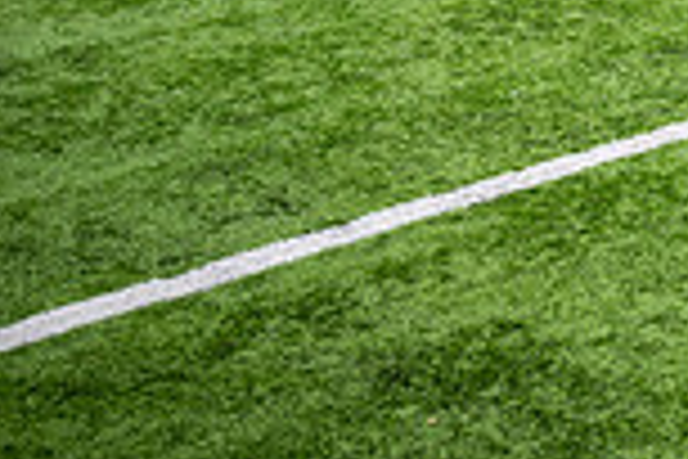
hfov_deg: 19.1
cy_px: -331
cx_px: 1084
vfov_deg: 13.6
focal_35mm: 91
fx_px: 1739
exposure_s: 1/500
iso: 100
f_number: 2.8
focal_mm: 24
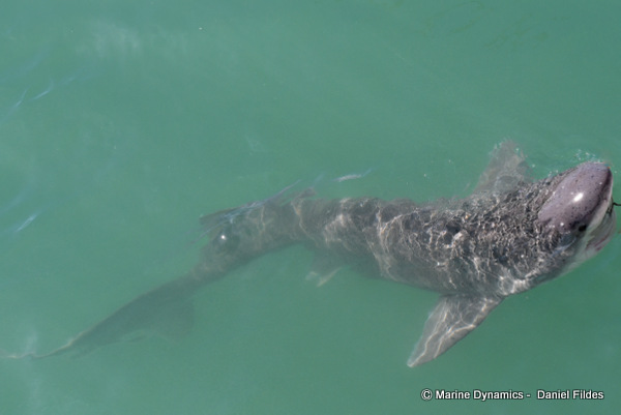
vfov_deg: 13.1
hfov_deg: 19.4
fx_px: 1813
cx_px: 310
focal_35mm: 105
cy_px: 208
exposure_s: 1/1600
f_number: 7.1
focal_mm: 70
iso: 500
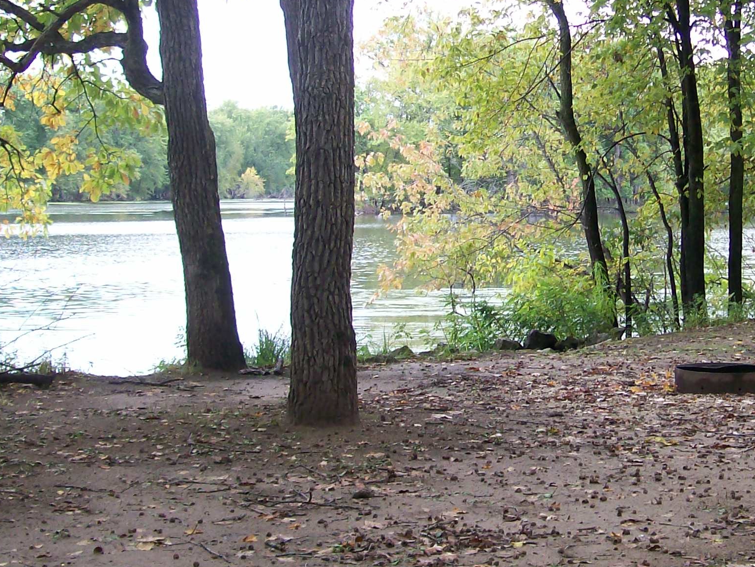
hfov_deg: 26.8
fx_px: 1570
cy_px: 230
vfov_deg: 20.4
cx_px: 514
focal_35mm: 72
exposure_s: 1/65.3
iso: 80
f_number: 2.7
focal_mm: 6
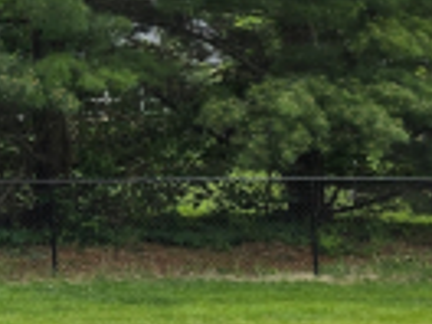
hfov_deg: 14.5
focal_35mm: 116
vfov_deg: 12.5
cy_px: -69
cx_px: -388
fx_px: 1448
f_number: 1.7
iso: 12
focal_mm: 6.3
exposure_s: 1/347
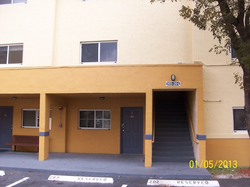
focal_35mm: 34
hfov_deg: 54.0
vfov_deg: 41.8
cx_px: 125
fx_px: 246
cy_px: 94
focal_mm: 5.7
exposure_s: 1/89.4
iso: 64
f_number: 2.8
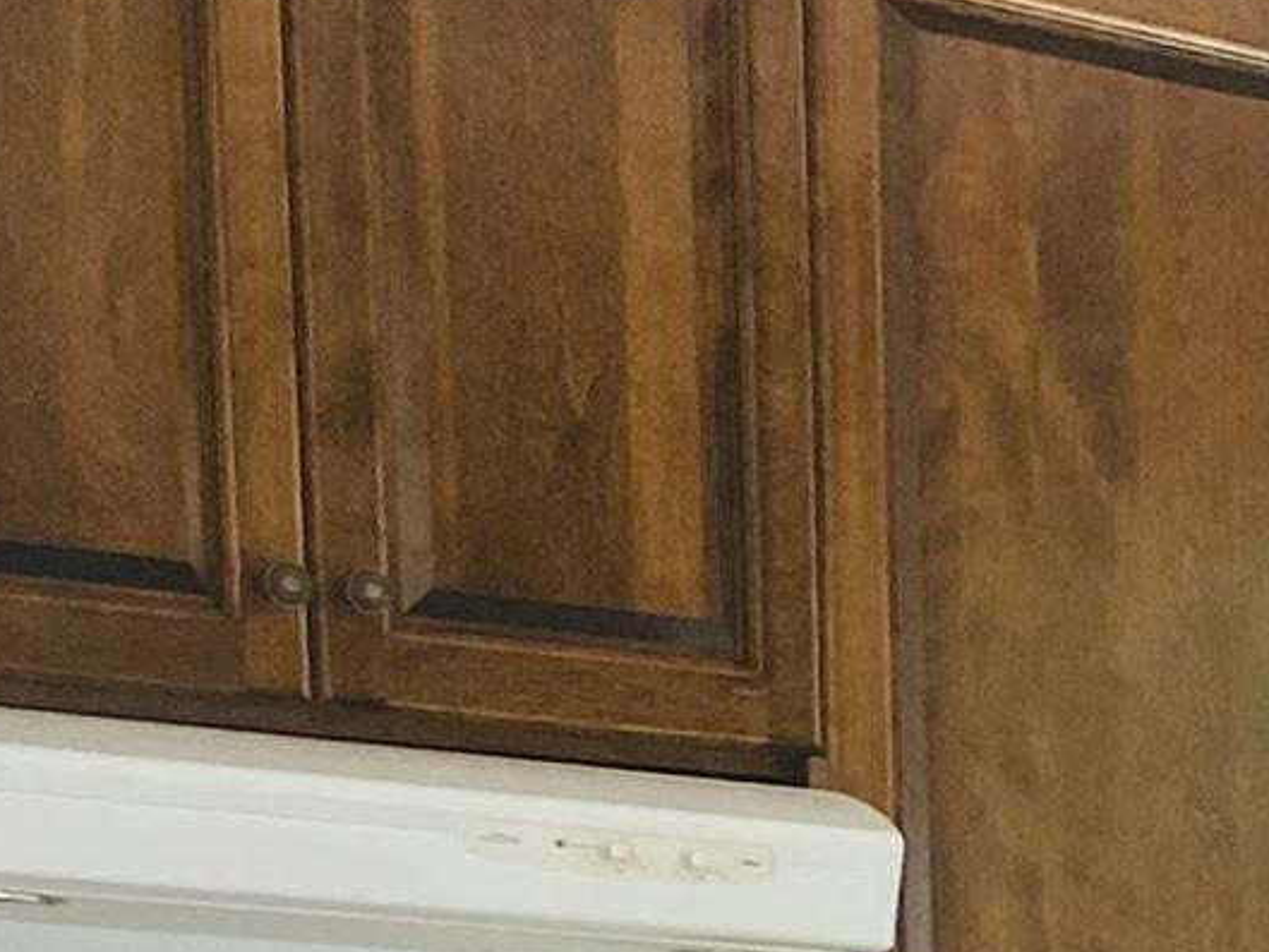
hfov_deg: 11.9
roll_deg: -0.9
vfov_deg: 8.8
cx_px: 2423
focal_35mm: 151
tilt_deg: -13.2
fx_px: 5537
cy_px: 2362
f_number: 1.8
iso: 80
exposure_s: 1/121
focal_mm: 4.25
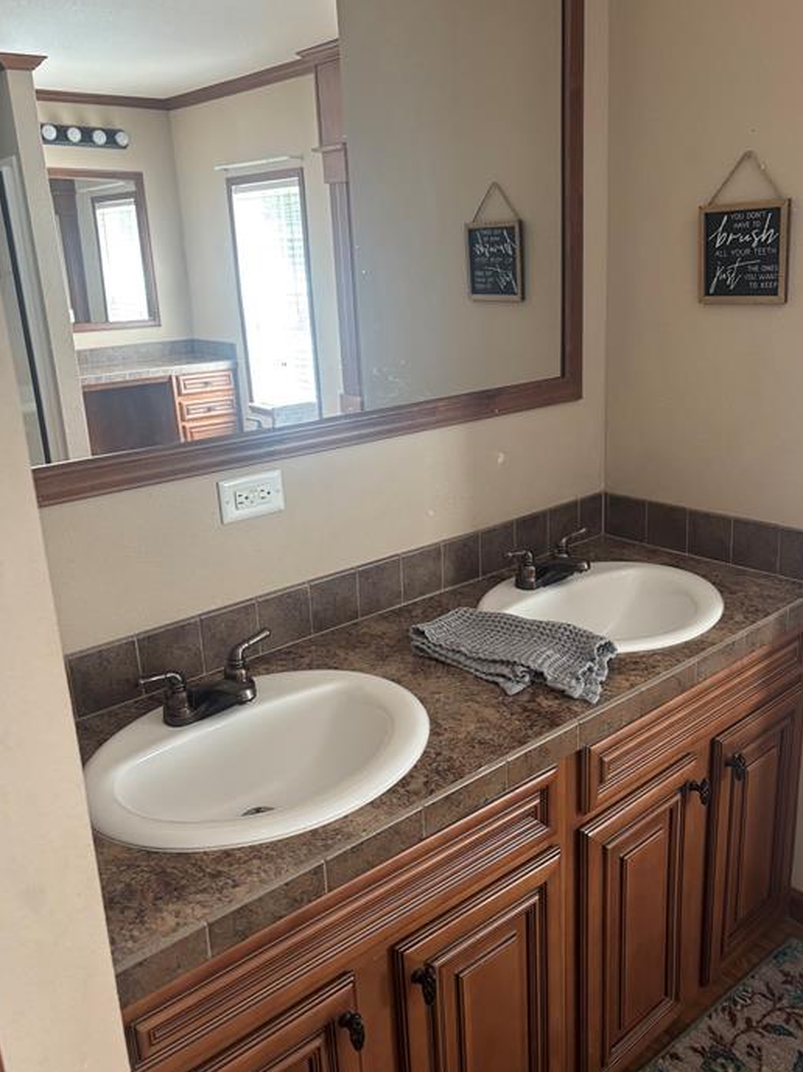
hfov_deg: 48.1
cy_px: 520
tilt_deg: -16.5
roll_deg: +2.9
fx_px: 898
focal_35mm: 29
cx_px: 436
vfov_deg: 61.7
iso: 250
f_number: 1.6
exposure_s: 1/60
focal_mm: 5.96
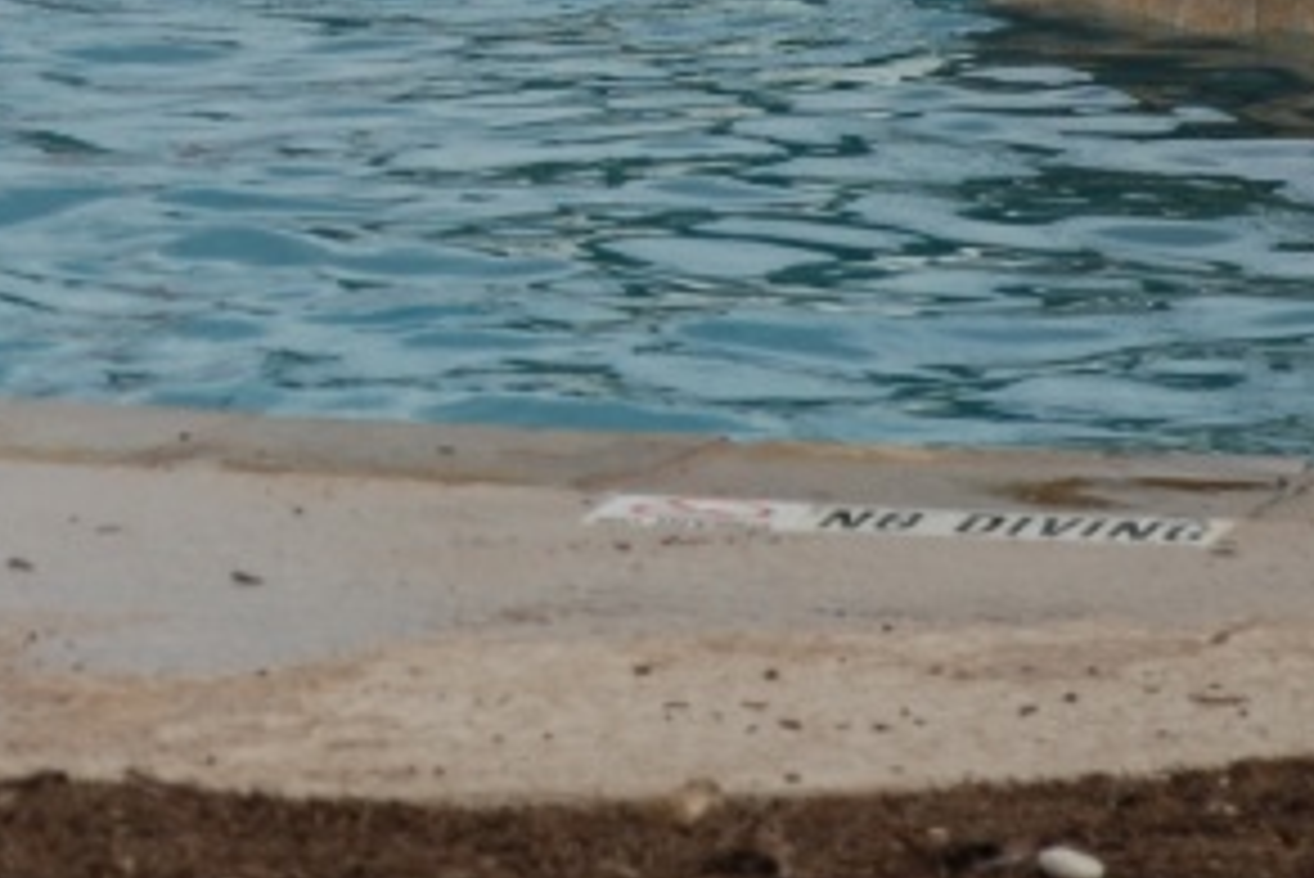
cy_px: -502
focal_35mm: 448
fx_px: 16350
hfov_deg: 4.6
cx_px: -94
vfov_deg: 3.1
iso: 250
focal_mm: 85
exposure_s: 1/500
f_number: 5.6
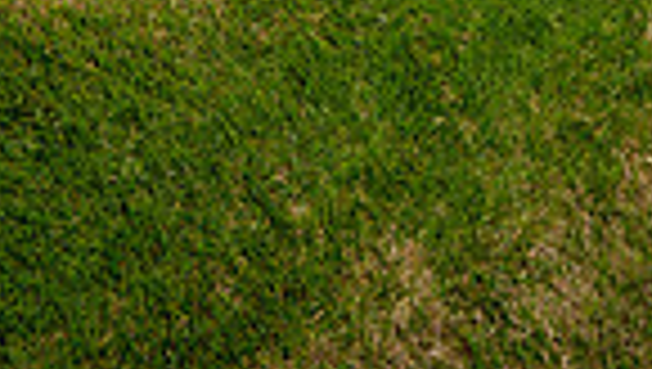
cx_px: 598
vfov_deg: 11.5
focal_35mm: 81
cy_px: -598
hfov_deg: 25.3
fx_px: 1402
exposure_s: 1/250
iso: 400
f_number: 4
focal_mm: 25
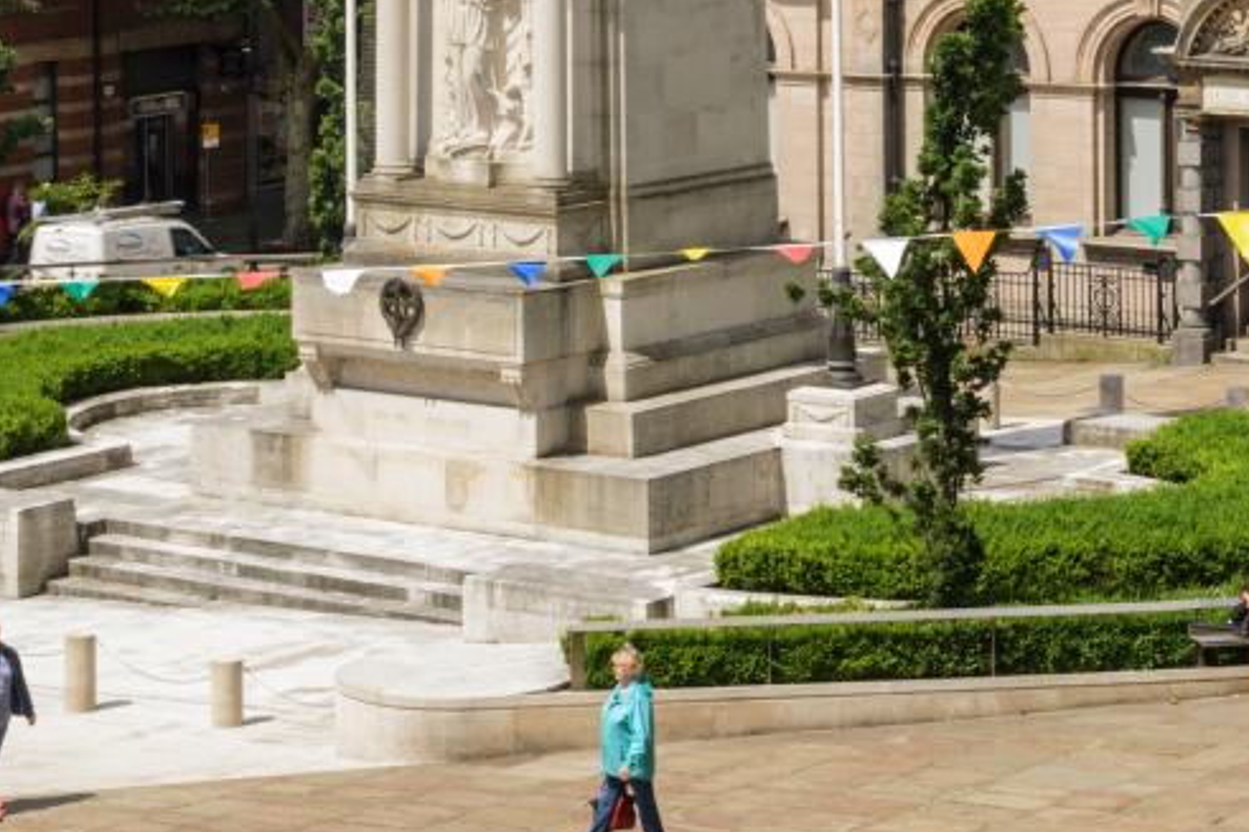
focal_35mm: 137
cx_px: 628
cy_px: -399
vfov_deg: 9.7
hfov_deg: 15.0
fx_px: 4751
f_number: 13
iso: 100
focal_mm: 42
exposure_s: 1/80
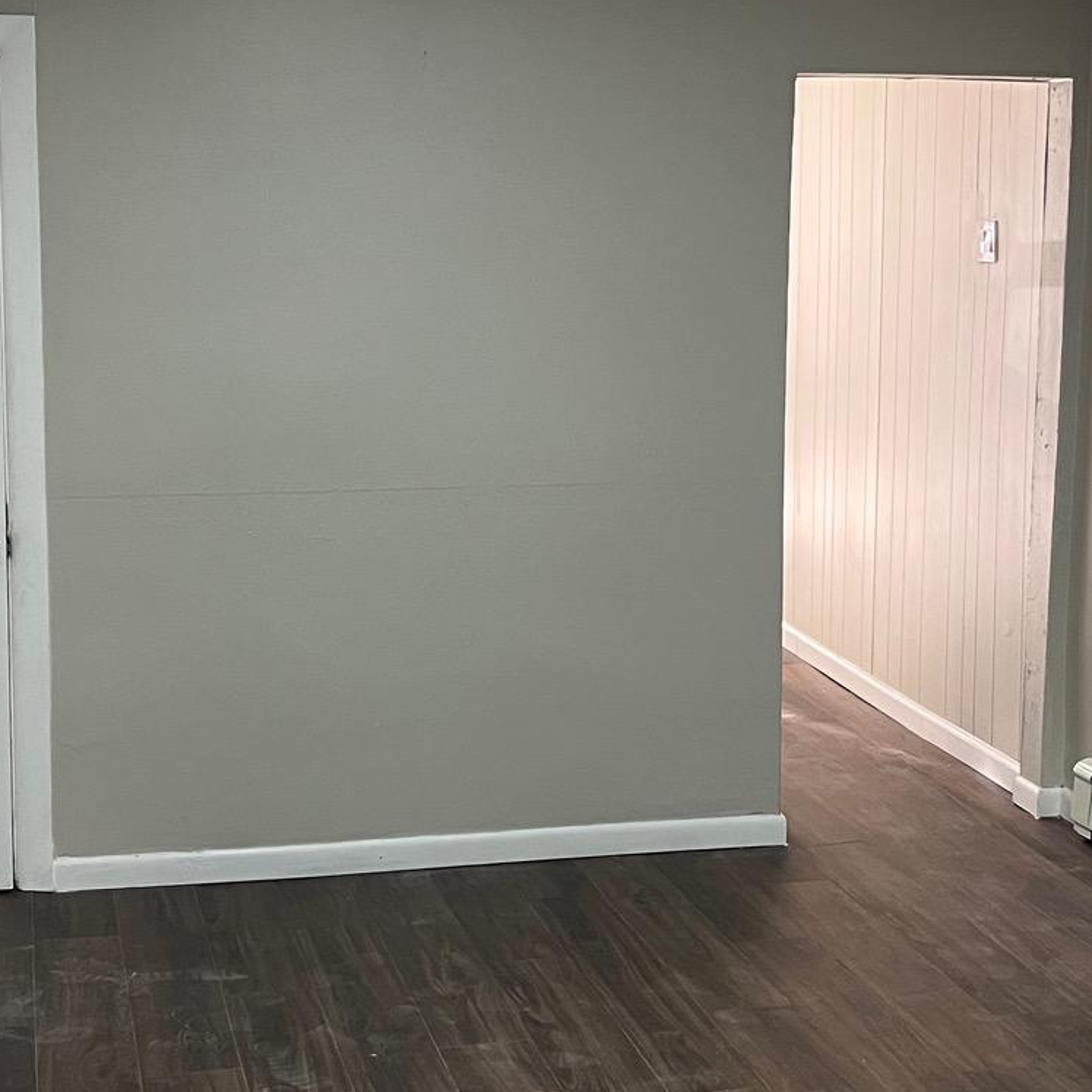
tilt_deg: -6.3
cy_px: 469
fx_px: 2248
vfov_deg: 27.3
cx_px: 506
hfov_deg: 27.3
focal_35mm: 63
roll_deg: +1.5
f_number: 1.6
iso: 125
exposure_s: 1/60
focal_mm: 5.1
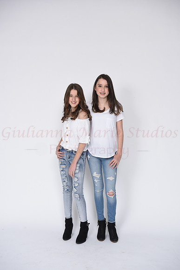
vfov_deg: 41.1
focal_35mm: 48
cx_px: 90
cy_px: 135
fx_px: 360
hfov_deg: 28.1
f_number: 8
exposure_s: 1/100
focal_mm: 48
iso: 160
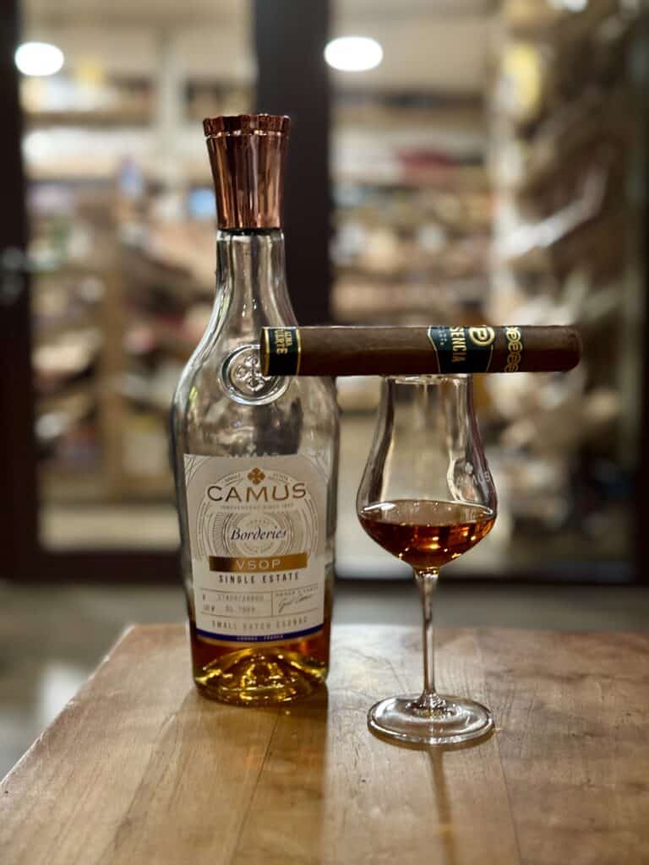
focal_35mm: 48
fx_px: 1200
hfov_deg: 30.3
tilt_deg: -5.8
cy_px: 432
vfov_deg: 39.7
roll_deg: +1.1
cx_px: 324
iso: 500
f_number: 1.78
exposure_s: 1/25
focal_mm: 6.76
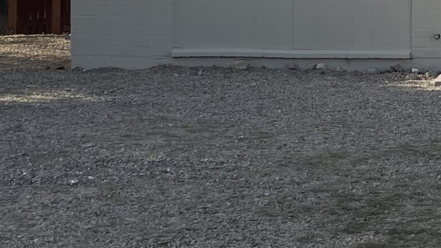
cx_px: 607
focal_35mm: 109
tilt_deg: -2.3
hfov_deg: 18.0
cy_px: 32
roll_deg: -0.2
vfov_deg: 11.1
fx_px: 1275
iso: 32
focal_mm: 4.2
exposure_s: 1/2747
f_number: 1.6
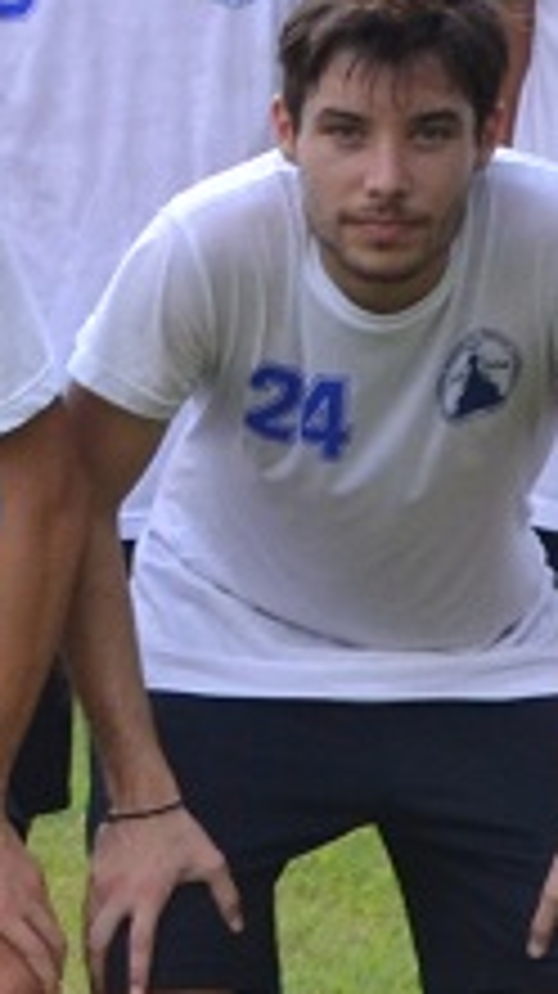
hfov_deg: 2.8
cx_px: -1244
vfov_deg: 5.0
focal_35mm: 432
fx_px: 11385
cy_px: 81
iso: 400
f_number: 5.6
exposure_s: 1/500
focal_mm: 44
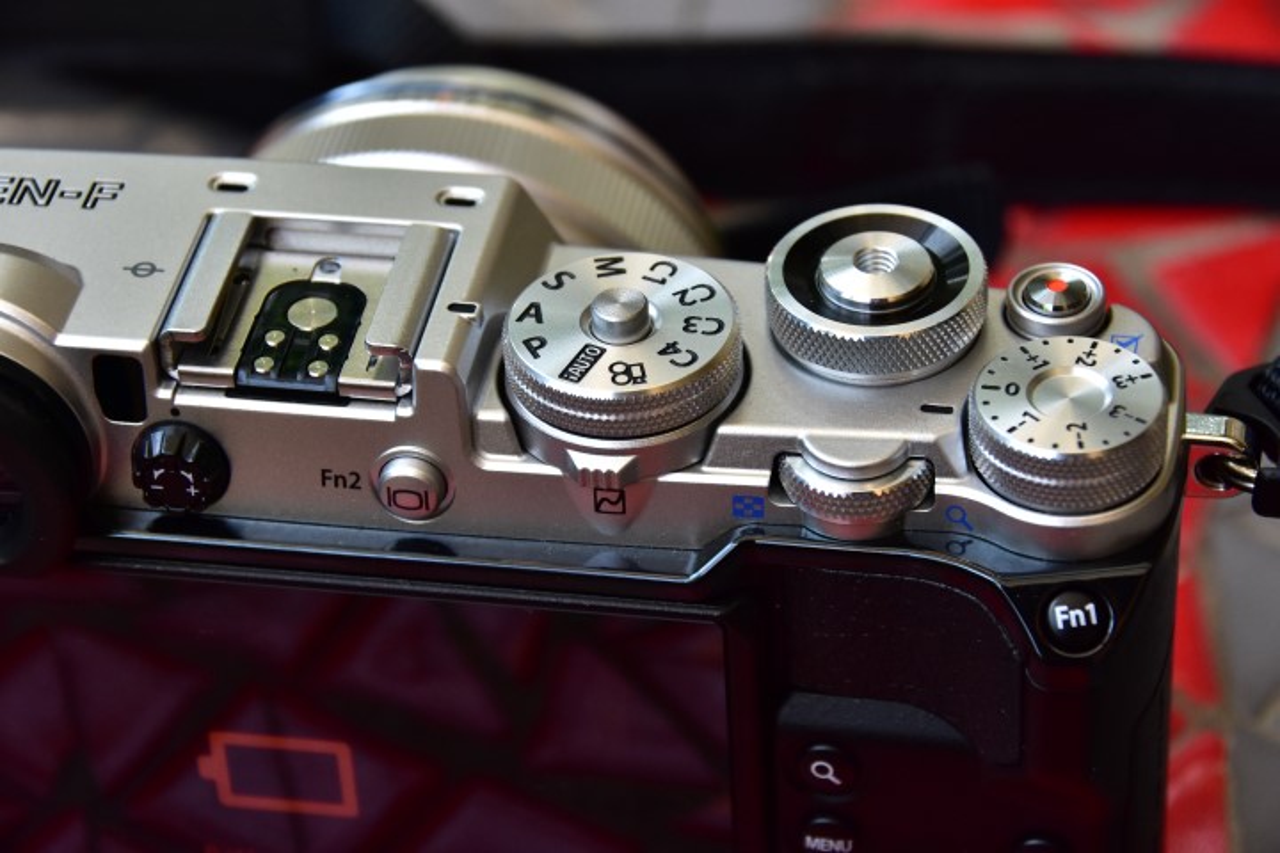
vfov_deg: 10.2
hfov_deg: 15.2
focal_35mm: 135
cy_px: 426
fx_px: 4800
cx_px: 640
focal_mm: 90
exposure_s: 1/160
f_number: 8
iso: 1000
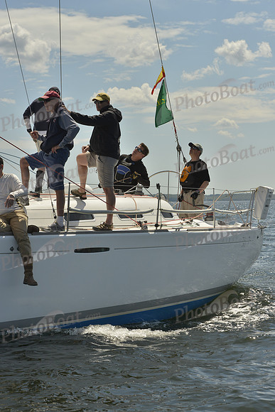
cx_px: 138
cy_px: 206
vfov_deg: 23.6
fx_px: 985
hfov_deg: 15.9
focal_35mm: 86
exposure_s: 1/1600
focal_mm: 86
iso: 280
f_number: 9
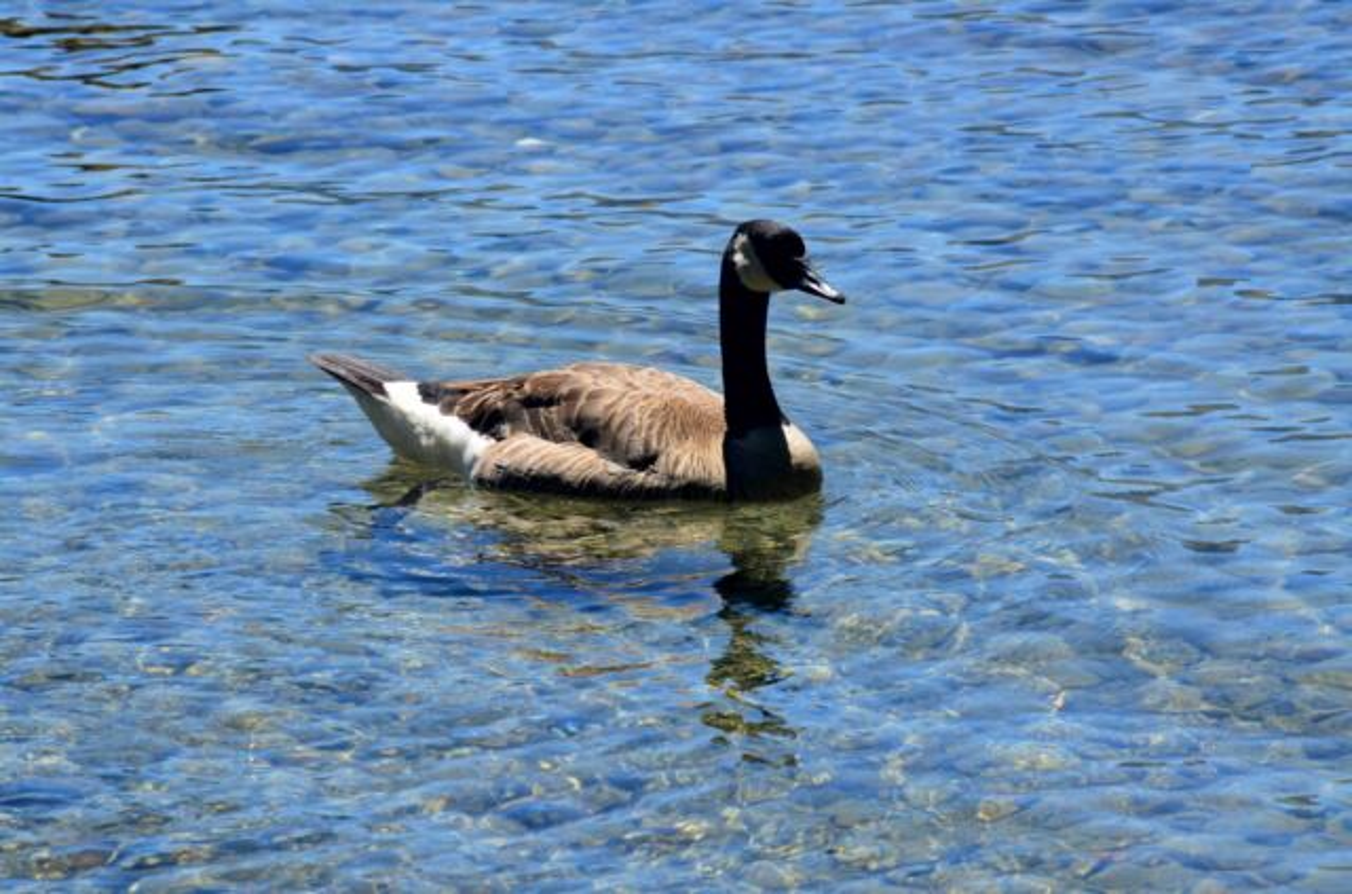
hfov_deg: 6.9
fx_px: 11236
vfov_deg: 4.6
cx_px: 676
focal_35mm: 300
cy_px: 447
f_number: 16
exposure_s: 1/125
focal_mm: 200
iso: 200
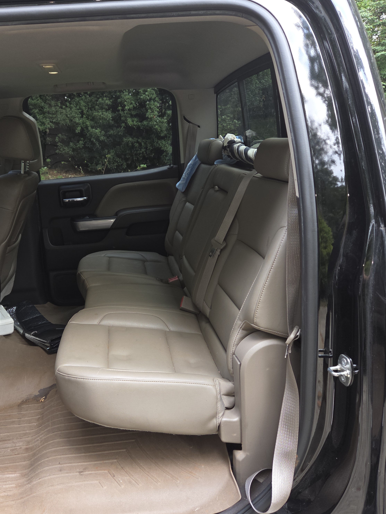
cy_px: 258
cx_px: 139
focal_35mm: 31
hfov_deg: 45.0
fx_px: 461
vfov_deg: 58.4
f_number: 1.8
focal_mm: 5.4
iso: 32
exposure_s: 1/60
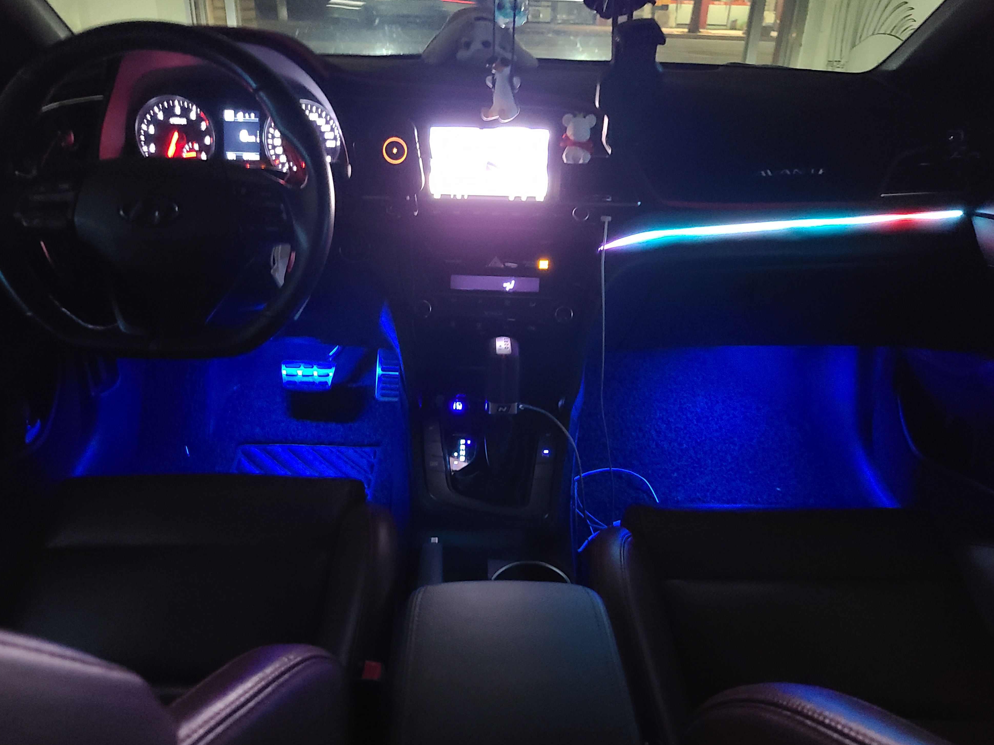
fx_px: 775
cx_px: 500
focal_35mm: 27
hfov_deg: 65.3
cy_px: 369
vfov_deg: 51.4
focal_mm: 5.4
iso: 1600
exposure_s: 1/10
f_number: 1.8
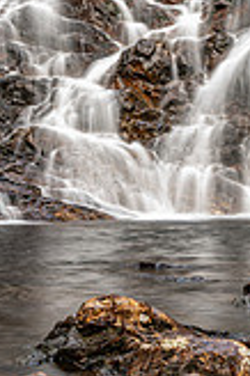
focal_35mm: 87
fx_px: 908
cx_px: 142
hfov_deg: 15.7
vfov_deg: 23.4
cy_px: 144
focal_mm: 24
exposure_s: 1
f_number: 22
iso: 50
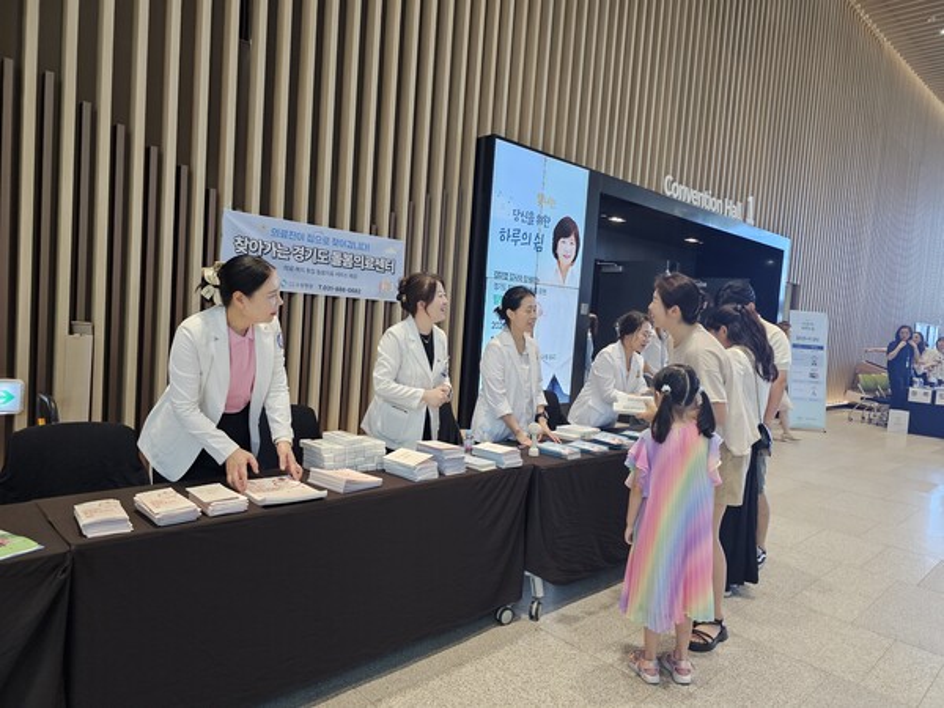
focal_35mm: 23
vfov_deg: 58.9
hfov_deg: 73.9
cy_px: 354
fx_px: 627
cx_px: 472
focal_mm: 6.3
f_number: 1.7
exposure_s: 1/120
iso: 160
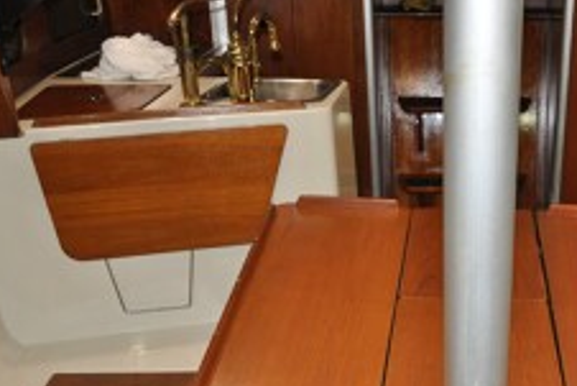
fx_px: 802
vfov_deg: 26.1
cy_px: 348
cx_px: 472
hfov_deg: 37.9
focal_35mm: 50
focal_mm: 18
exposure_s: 1/60
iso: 800
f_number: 3.5
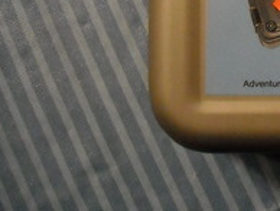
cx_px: 349
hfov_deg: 20.2
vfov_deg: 16.0
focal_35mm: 90
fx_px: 729
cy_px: -15
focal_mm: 5.7
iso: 800
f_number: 2.8
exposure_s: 1/61
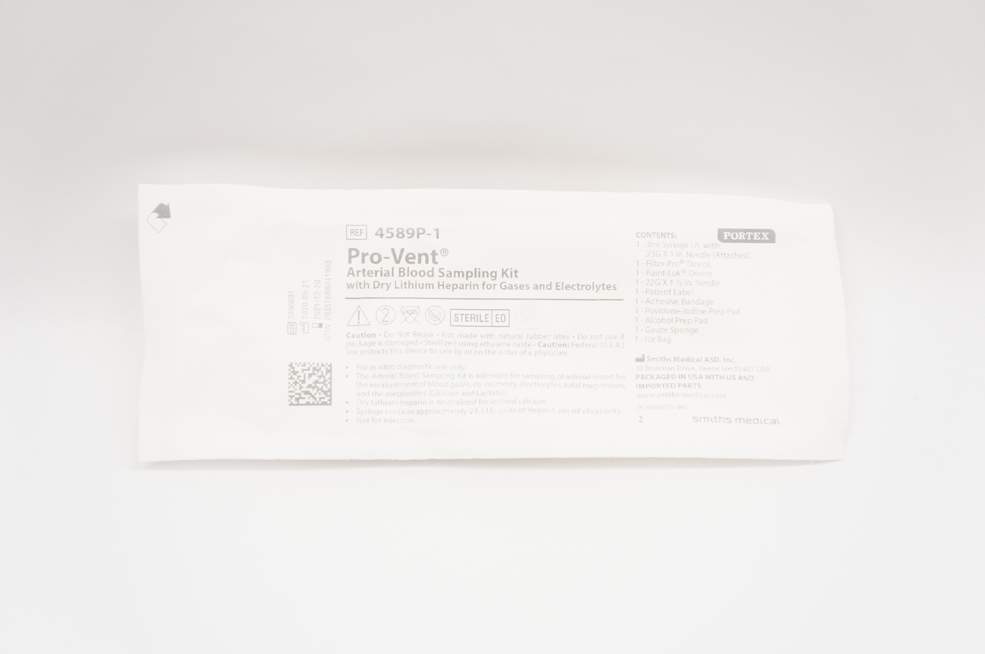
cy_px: 327
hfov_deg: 36.9
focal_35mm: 54
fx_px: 1476
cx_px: 492
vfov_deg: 25.0
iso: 400
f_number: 4.5
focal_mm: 36
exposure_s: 1/100
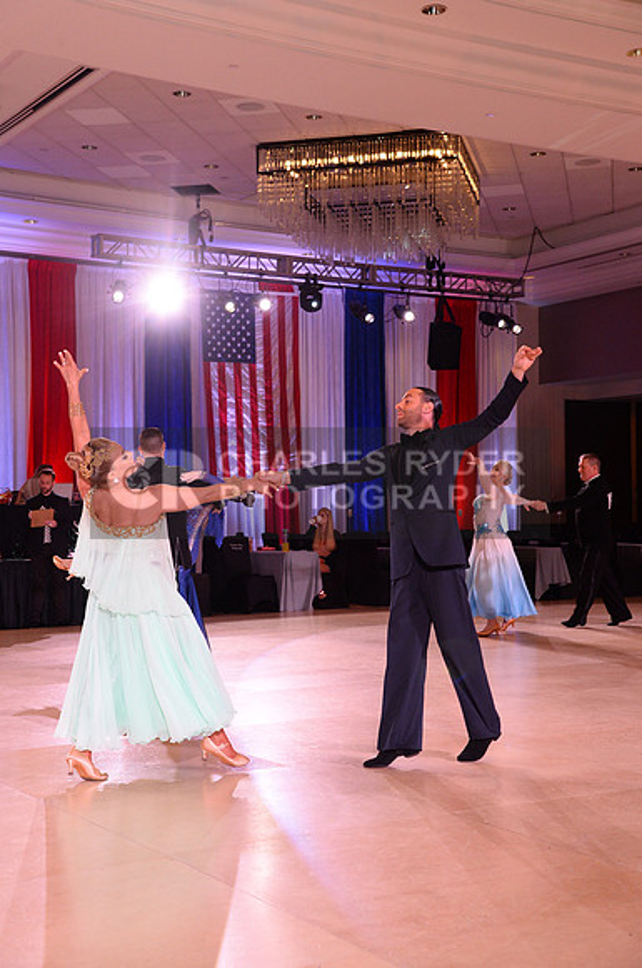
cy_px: 484
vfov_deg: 38.2
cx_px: 321
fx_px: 1395
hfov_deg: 25.9
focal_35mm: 52
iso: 2500
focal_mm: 52
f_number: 6.3
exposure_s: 1/250
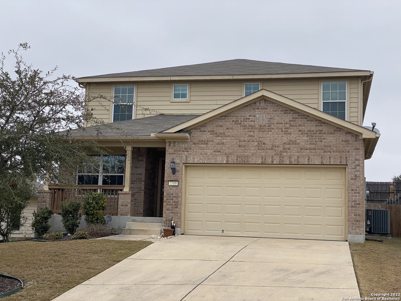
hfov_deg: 36.8
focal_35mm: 52
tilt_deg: +8.7
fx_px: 602
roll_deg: -1.9
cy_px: 150
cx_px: 200
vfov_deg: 28.0
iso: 20
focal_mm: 6
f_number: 2
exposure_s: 1/786
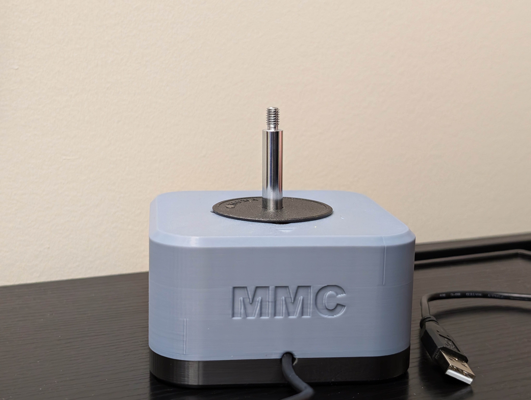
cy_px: 200
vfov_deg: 29.7
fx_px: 753
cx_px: 266
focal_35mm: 49
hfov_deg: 38.9
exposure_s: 1/61
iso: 357
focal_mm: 6.9
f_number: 1.68
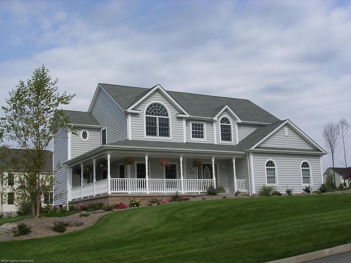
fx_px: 466
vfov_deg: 31.5
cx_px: 176
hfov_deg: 41.2
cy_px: 132
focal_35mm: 46
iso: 100
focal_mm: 7.1
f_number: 6.1
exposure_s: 1/279
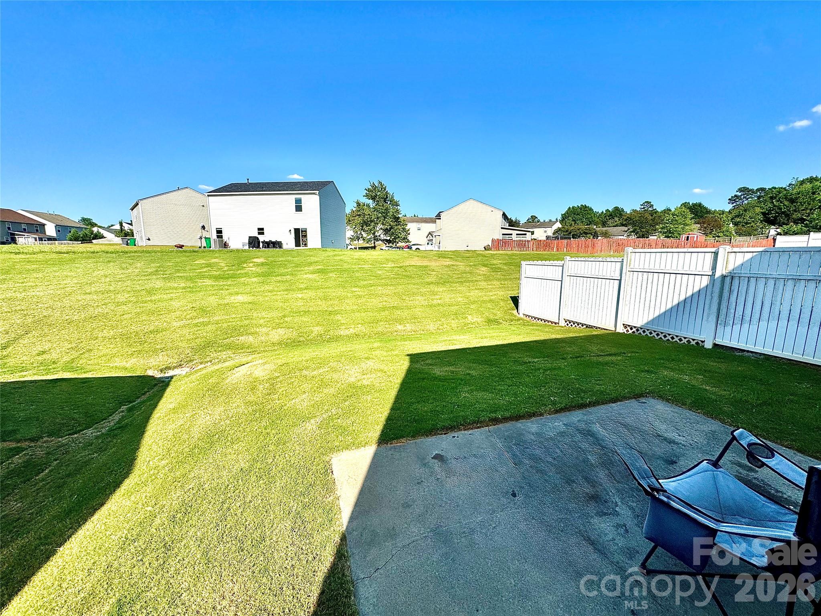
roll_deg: -0.6
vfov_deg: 85.7
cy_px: 308
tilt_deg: -11.7
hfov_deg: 102.1
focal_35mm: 14
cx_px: 410
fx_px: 332
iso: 40
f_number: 2.2
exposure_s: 1/2415
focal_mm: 2.22
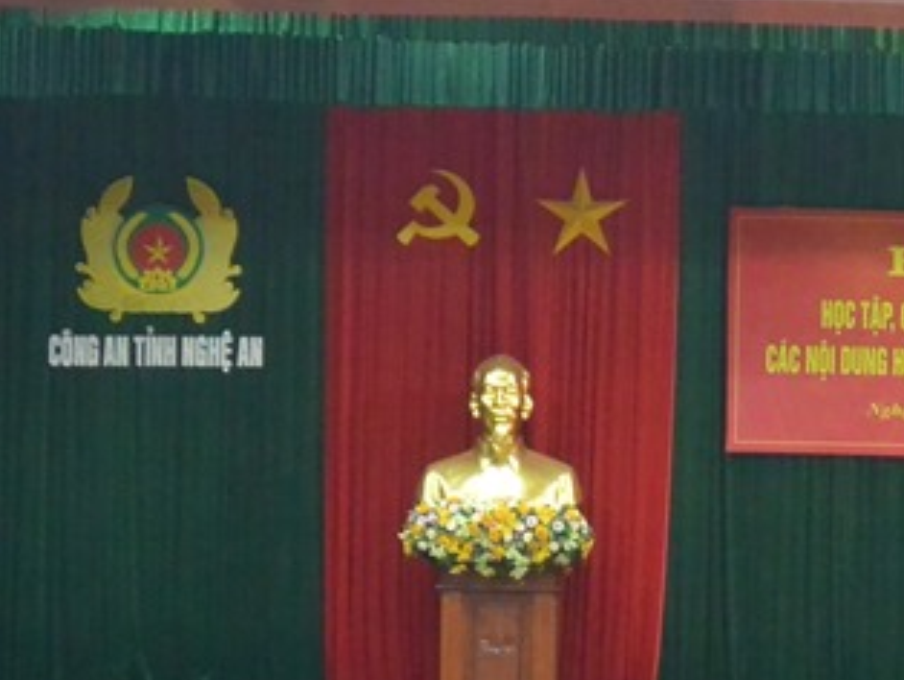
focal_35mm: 94
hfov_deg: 20.4
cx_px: 826
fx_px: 2457
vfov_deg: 15.4
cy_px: 696
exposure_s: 1/30
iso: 1250
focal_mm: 11.4
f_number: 3.5
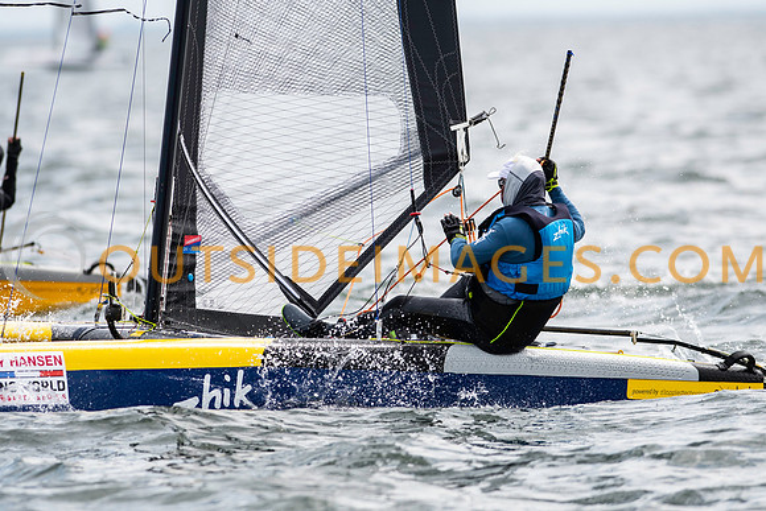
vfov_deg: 3.1
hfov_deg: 4.6
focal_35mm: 450
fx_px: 9577
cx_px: 383
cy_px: 256
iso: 400
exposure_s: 1/3200
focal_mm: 300
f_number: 5
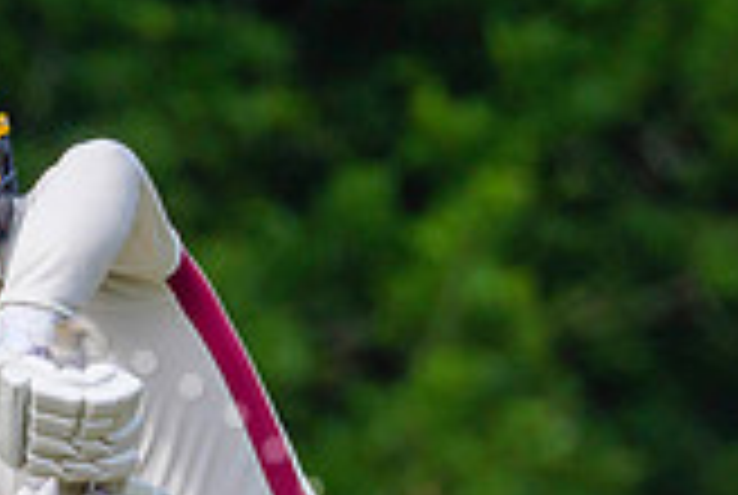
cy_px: 645
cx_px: 45
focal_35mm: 3314
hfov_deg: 0.6
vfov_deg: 0.4
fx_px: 68059
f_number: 5.6
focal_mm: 400
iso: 500
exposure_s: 1/2500
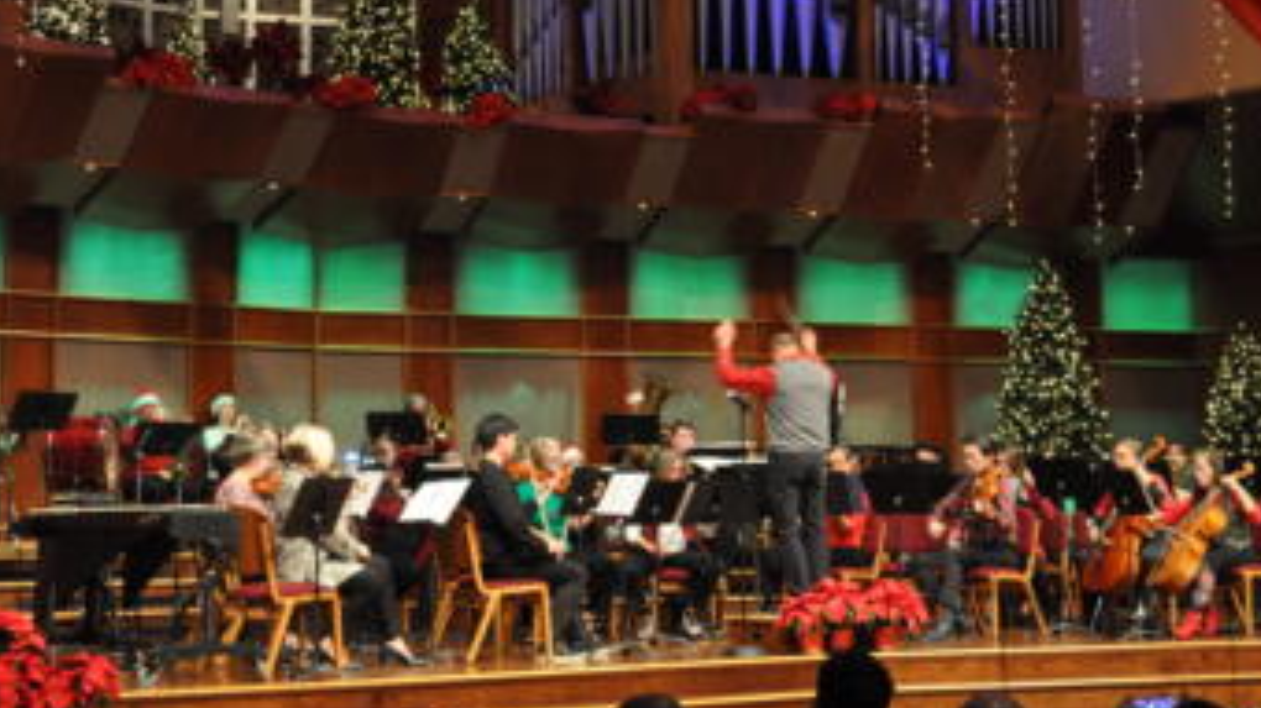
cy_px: 135
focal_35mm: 71
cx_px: 579
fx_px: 2373
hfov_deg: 29.7
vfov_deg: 16.8
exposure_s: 1/30
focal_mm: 32
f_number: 4.8
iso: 1100
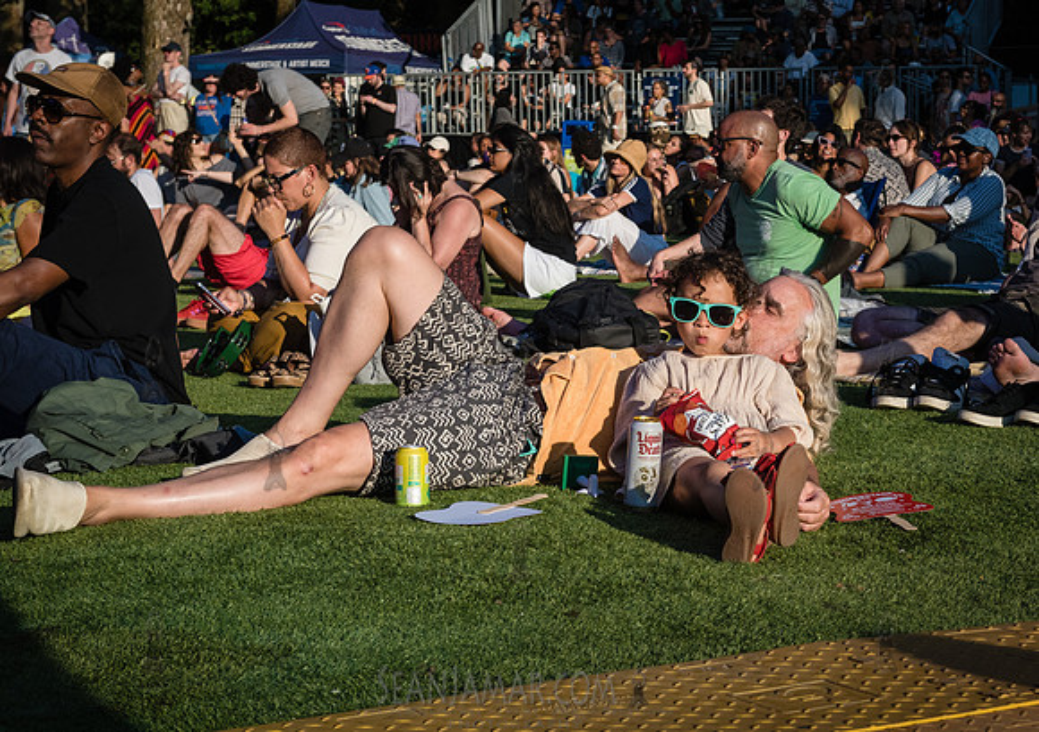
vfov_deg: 19.0
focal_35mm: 75
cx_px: 679
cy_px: 377
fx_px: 2192
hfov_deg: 26.5
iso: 1000
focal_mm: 58
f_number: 8
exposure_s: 1/2000
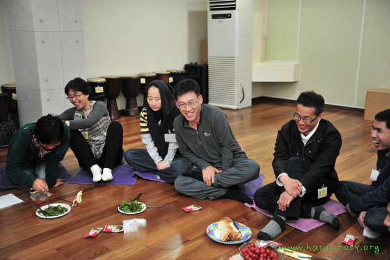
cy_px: 130
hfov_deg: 50.7
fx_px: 411
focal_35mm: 38
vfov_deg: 35.0
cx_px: 195
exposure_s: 1/160
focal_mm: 38
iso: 1600
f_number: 2.8
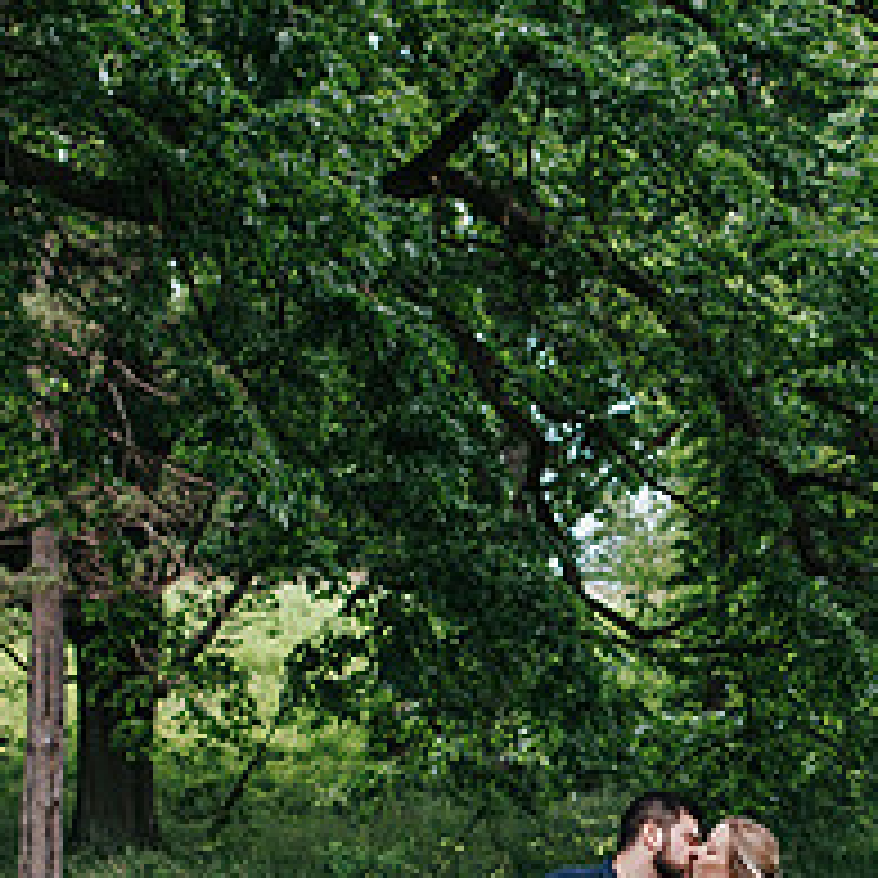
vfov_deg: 11.7
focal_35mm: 148
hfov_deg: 11.8
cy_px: 750
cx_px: 650
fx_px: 4247
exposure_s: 1/400
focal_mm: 50
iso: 360
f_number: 3.2
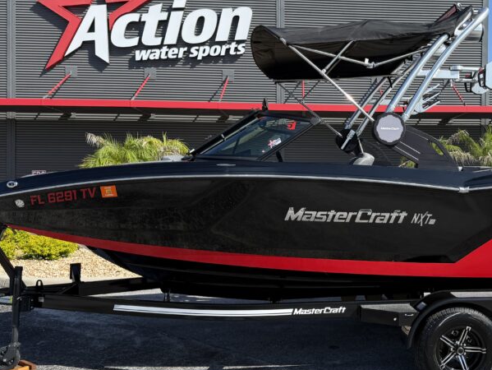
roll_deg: -0.1
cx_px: 341
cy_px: 183
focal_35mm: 41
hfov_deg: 44.8
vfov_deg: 35.2
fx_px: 583
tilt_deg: +0.7
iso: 80
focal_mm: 6.76
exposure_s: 1/2525
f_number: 1.78
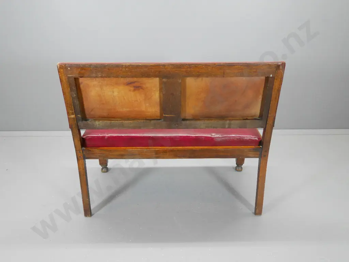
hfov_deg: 56.8
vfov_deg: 44.2
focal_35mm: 32
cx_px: 174
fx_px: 323
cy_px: 131
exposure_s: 1/100
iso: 3200
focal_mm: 16
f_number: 4
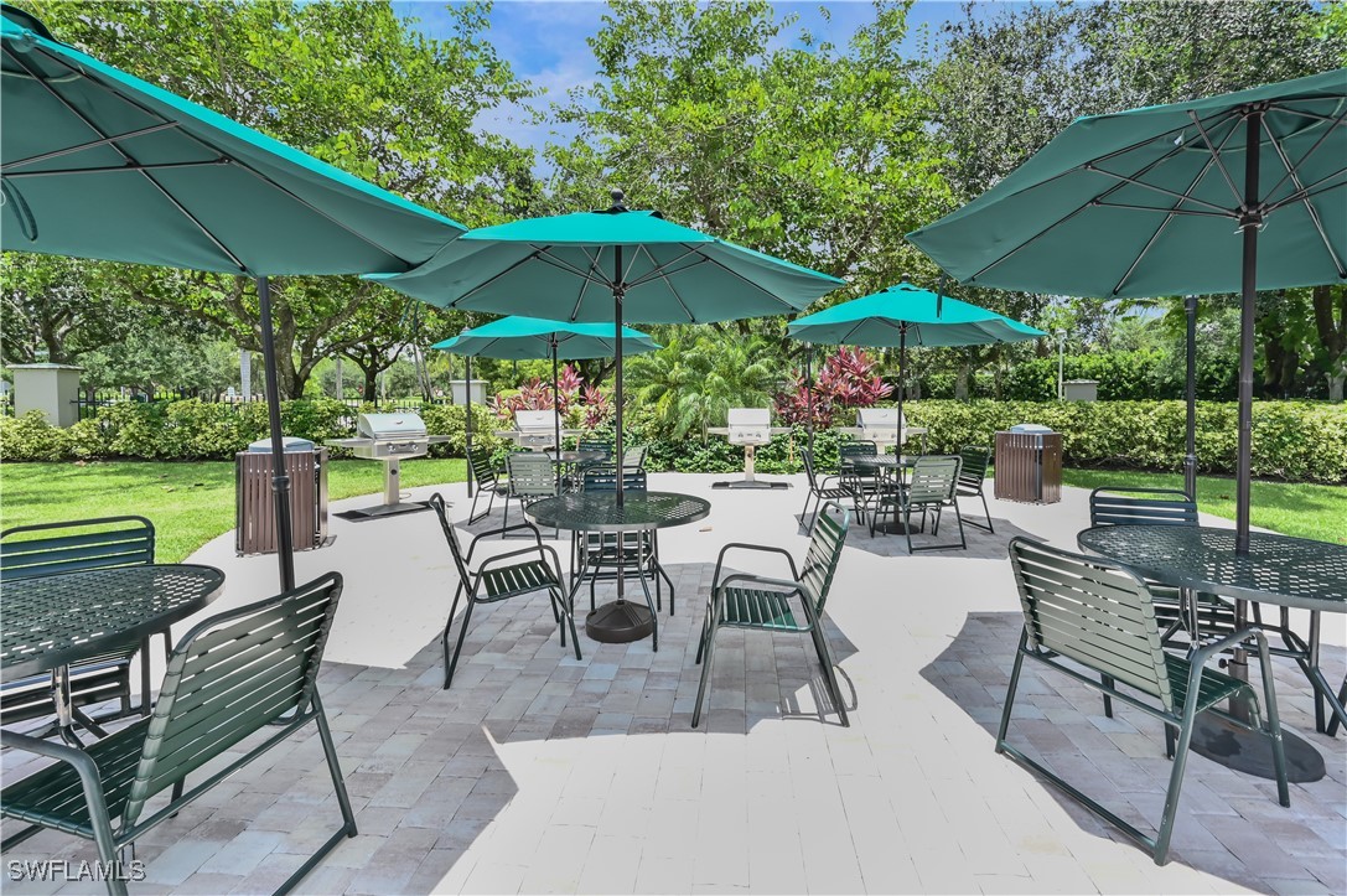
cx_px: 674
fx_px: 523
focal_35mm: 14
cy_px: 448
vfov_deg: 81.1
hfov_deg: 104.3
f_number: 11
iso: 160
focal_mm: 14
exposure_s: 1/80
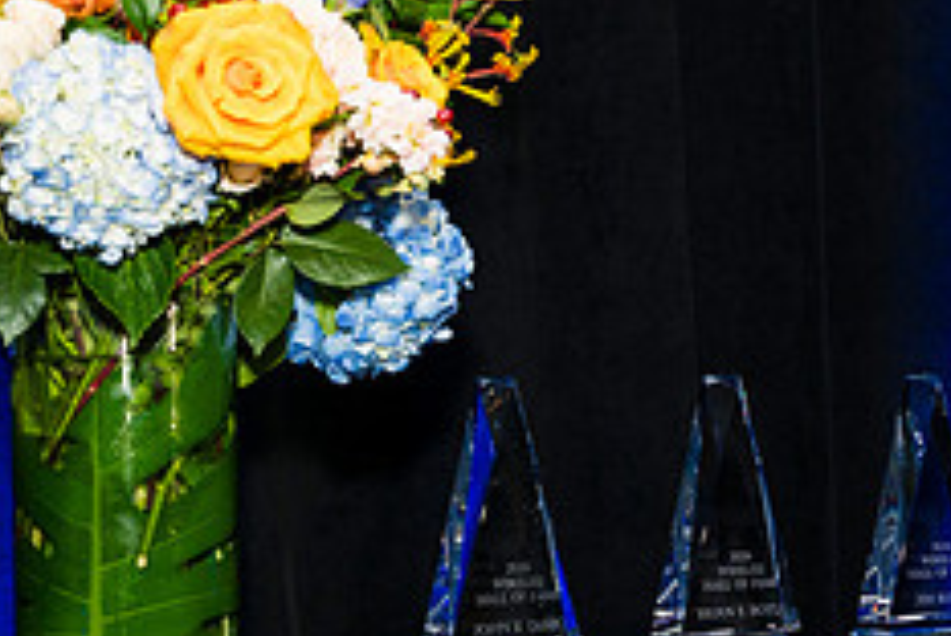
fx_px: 2698
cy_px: 491
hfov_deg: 19.6
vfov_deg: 13.4
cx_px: 841
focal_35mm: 102
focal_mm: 41
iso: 800
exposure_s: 1/125
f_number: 4
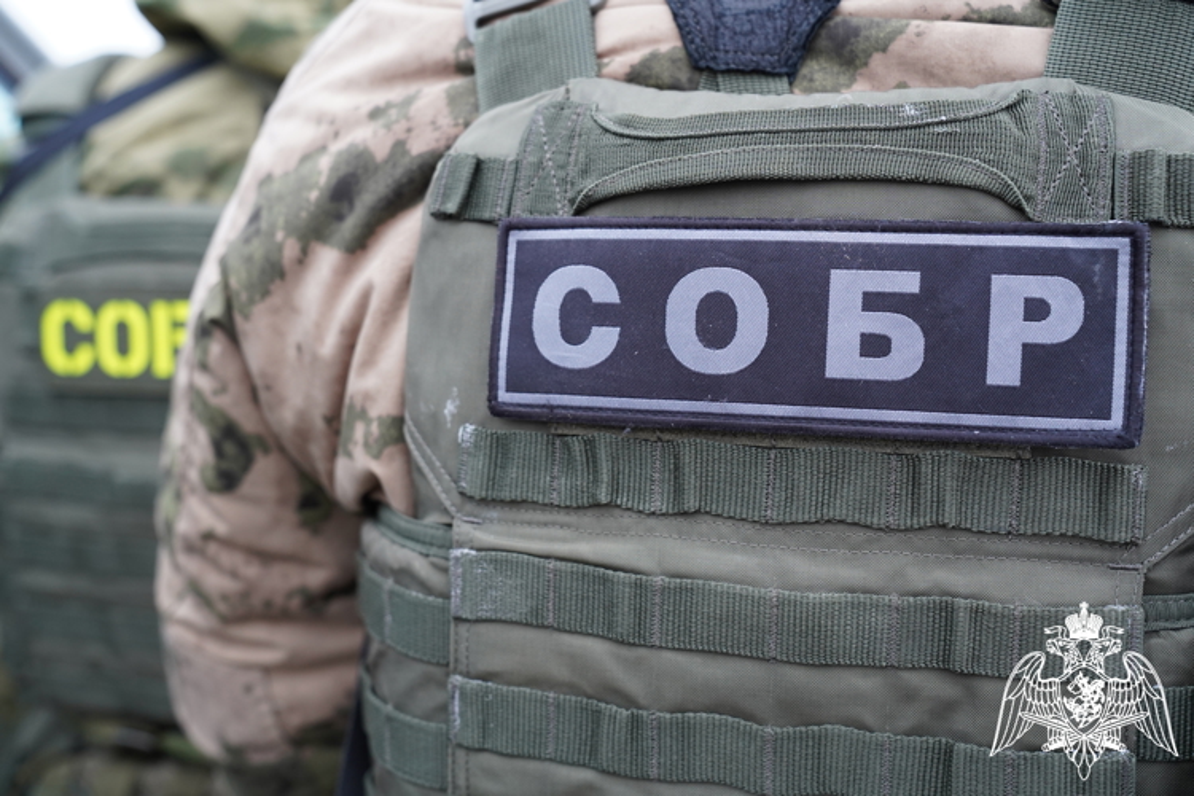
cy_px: 398
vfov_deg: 30.5
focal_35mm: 44
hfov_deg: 44.5
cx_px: 597
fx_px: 1459
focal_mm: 44
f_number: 4
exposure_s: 1/160
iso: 1250
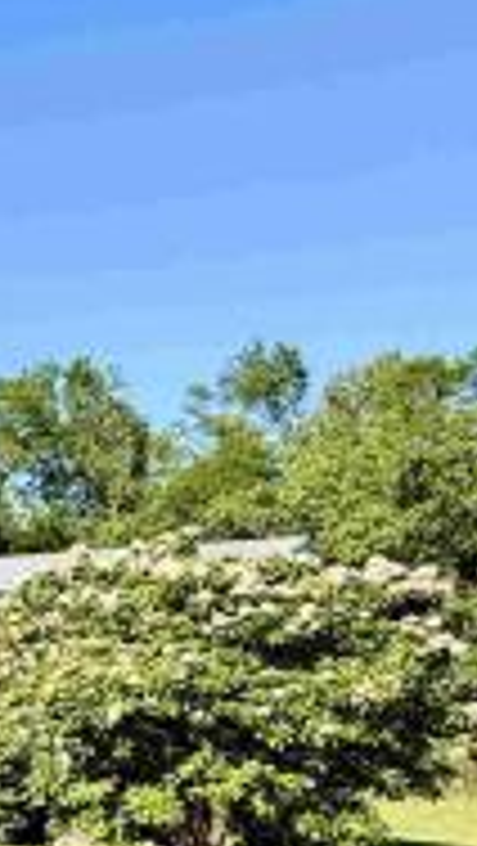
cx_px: -610
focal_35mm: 54
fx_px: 1212
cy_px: 675
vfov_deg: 37.1
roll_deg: -0.4
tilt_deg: +0.5
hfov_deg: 15.2
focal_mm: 2.22
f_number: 2.2
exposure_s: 1/770
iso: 32
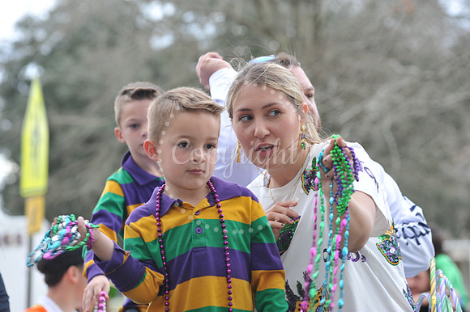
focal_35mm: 145
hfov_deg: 14.2
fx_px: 1892
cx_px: 235
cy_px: 156
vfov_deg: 9.5
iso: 250
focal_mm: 145
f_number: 6.3
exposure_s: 1/80
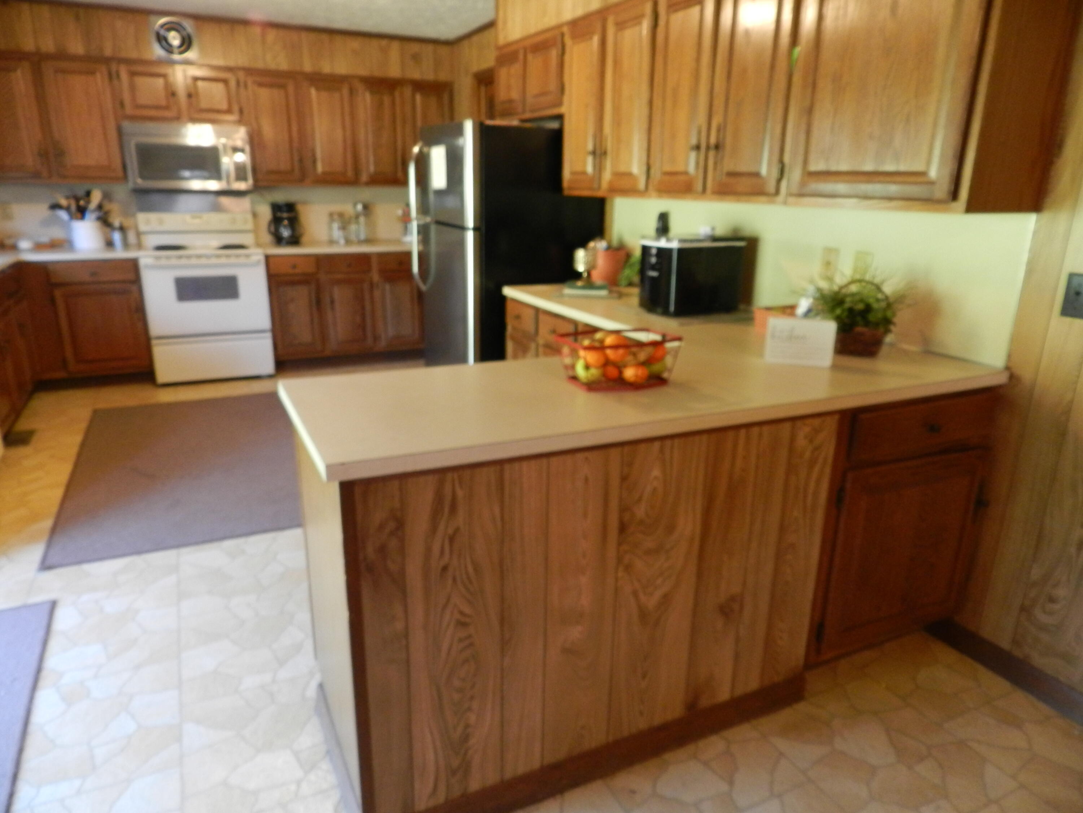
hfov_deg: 73.9
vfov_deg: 58.9
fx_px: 720
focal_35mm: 23
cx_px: 542
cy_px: 406
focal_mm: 4
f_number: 3.4
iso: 400
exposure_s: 1/15
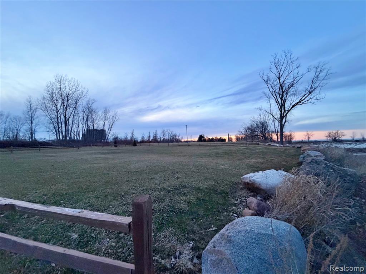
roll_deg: +1.2
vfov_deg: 85.7
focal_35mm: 14
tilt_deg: +2.3
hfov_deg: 102.1
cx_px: 183
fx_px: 148
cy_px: 137
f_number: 2.2
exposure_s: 1/60
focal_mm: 2.22
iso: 400
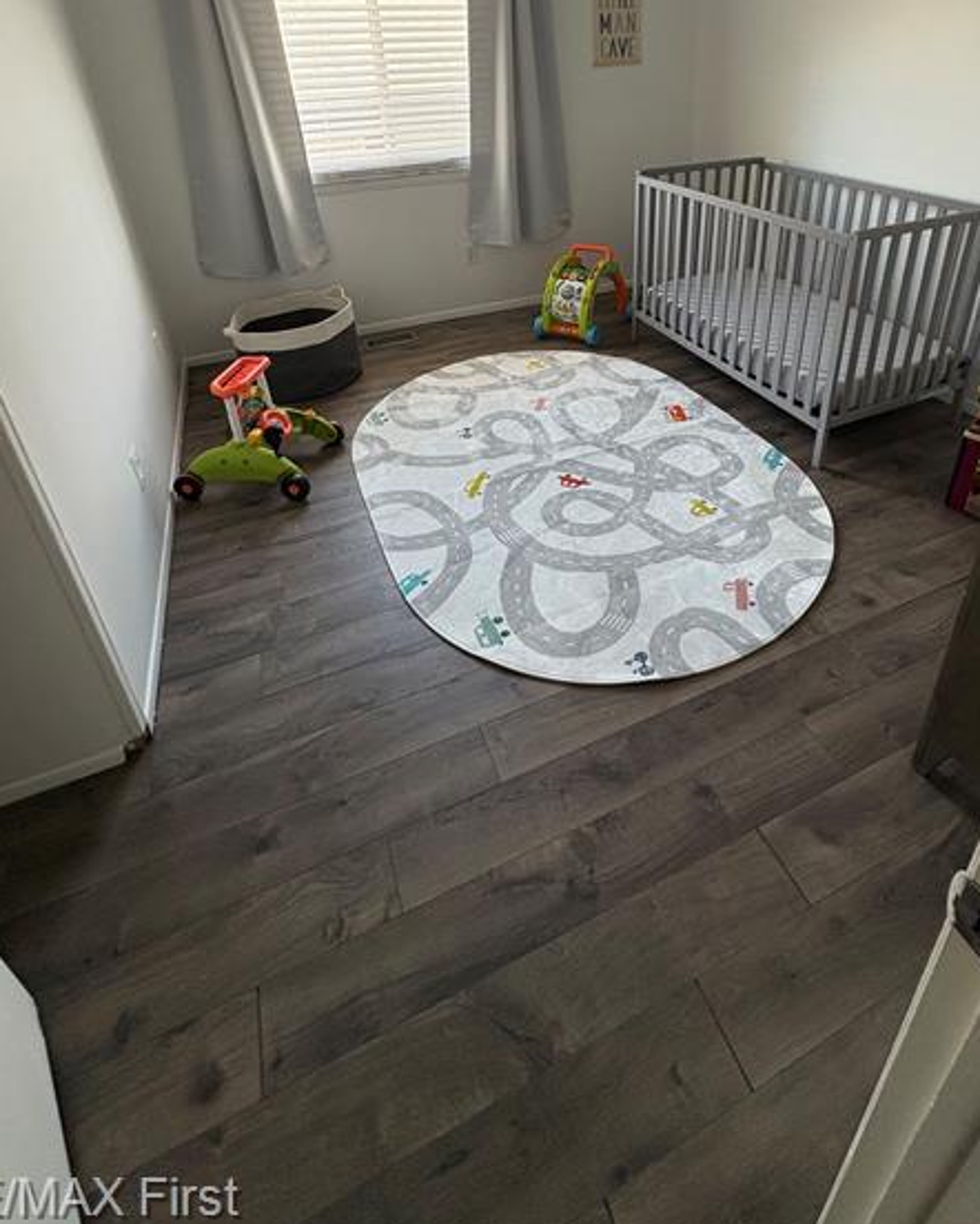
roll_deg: +2.5
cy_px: 386
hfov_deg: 70.5
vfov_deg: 79.9
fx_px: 688
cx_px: 561
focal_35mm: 19
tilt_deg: -26.3
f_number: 2.2
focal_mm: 2.22
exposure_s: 1/79
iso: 250
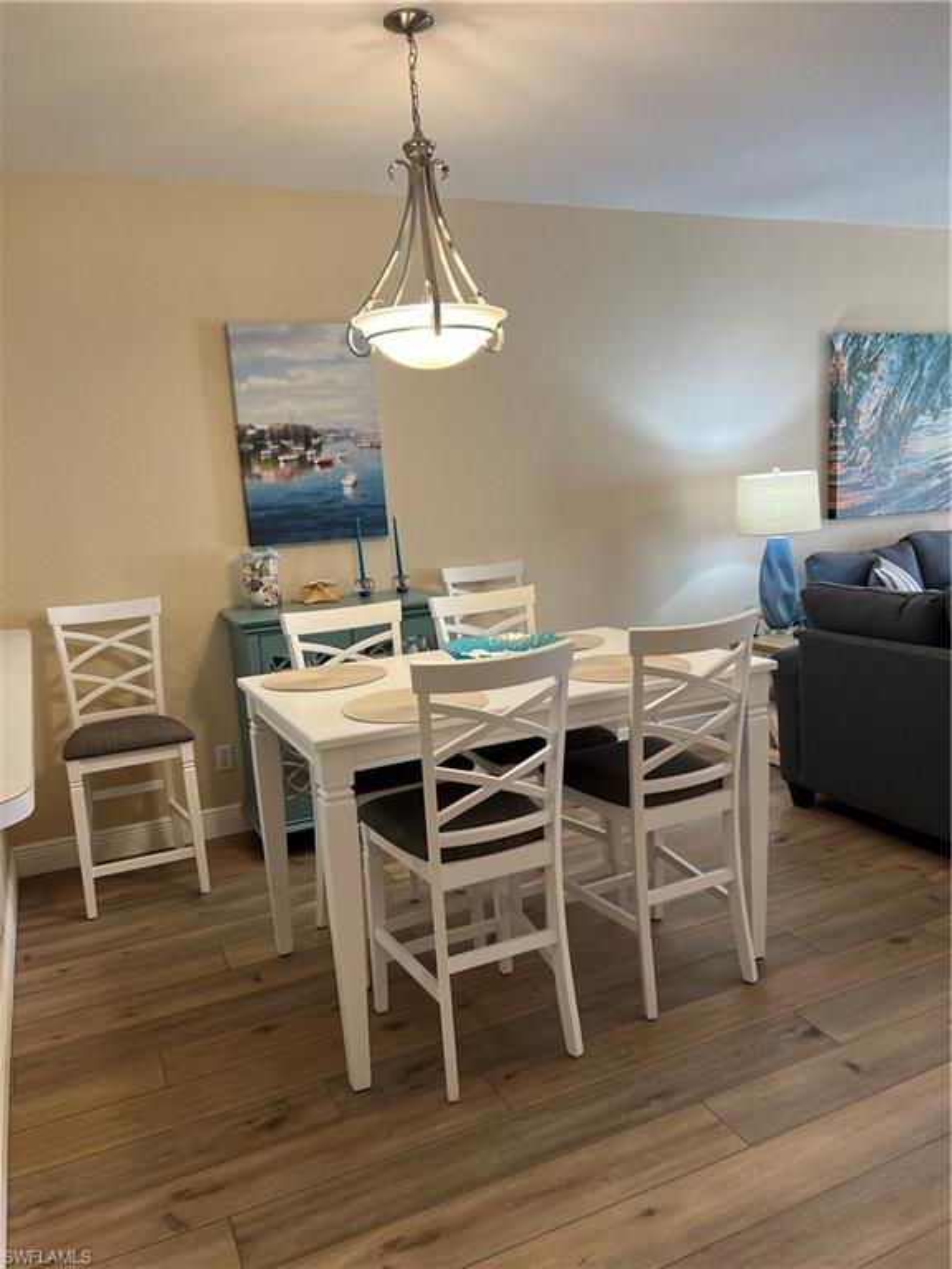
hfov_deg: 53.1
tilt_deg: -8.5
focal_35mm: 26
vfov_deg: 67.3
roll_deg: +3.7
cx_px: 476
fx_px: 953
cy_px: 634
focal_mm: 5.7
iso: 100
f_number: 1.5
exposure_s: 1/120
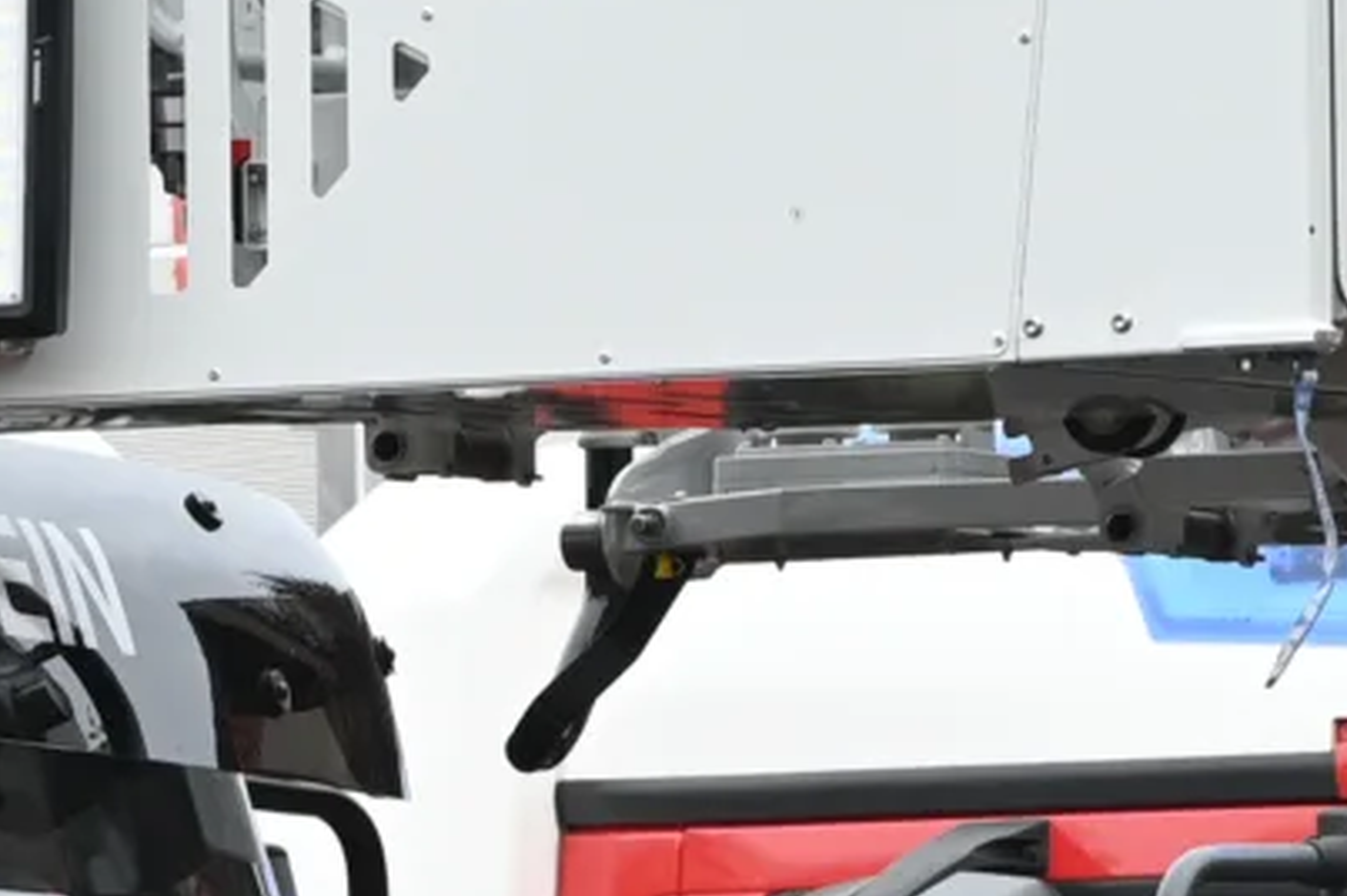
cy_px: 2158
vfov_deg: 1.8
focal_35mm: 762
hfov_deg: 2.7
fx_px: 28488
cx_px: 47
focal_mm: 120
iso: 360
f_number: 8
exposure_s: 1/125
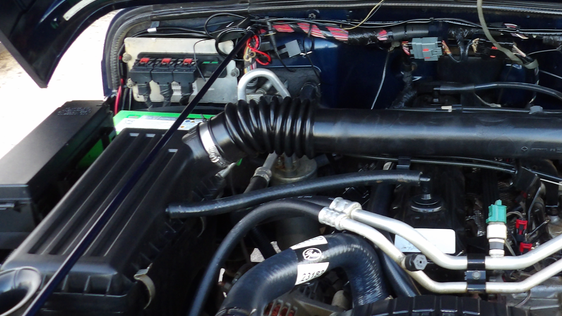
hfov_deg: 42.8
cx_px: 438
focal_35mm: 46
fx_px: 685
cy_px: 50
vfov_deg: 25.4
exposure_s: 1/28
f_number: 3.2
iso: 200
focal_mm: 4.3
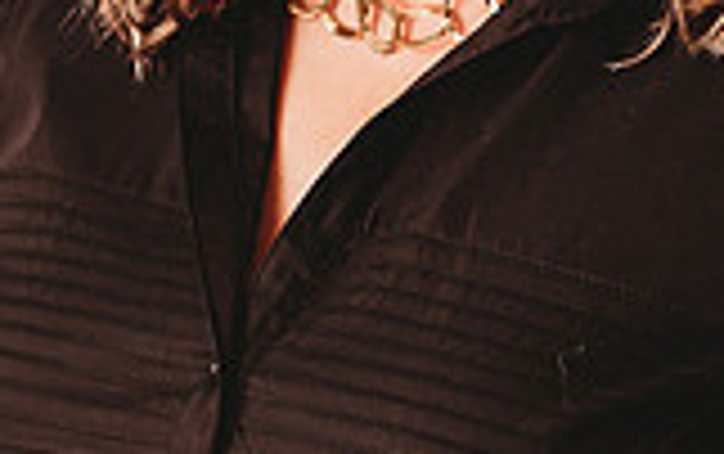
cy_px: -223
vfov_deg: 4.2
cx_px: 499
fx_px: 6163
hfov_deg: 6.7
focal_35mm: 312
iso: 100
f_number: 2.5
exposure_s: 1/160
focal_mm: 85
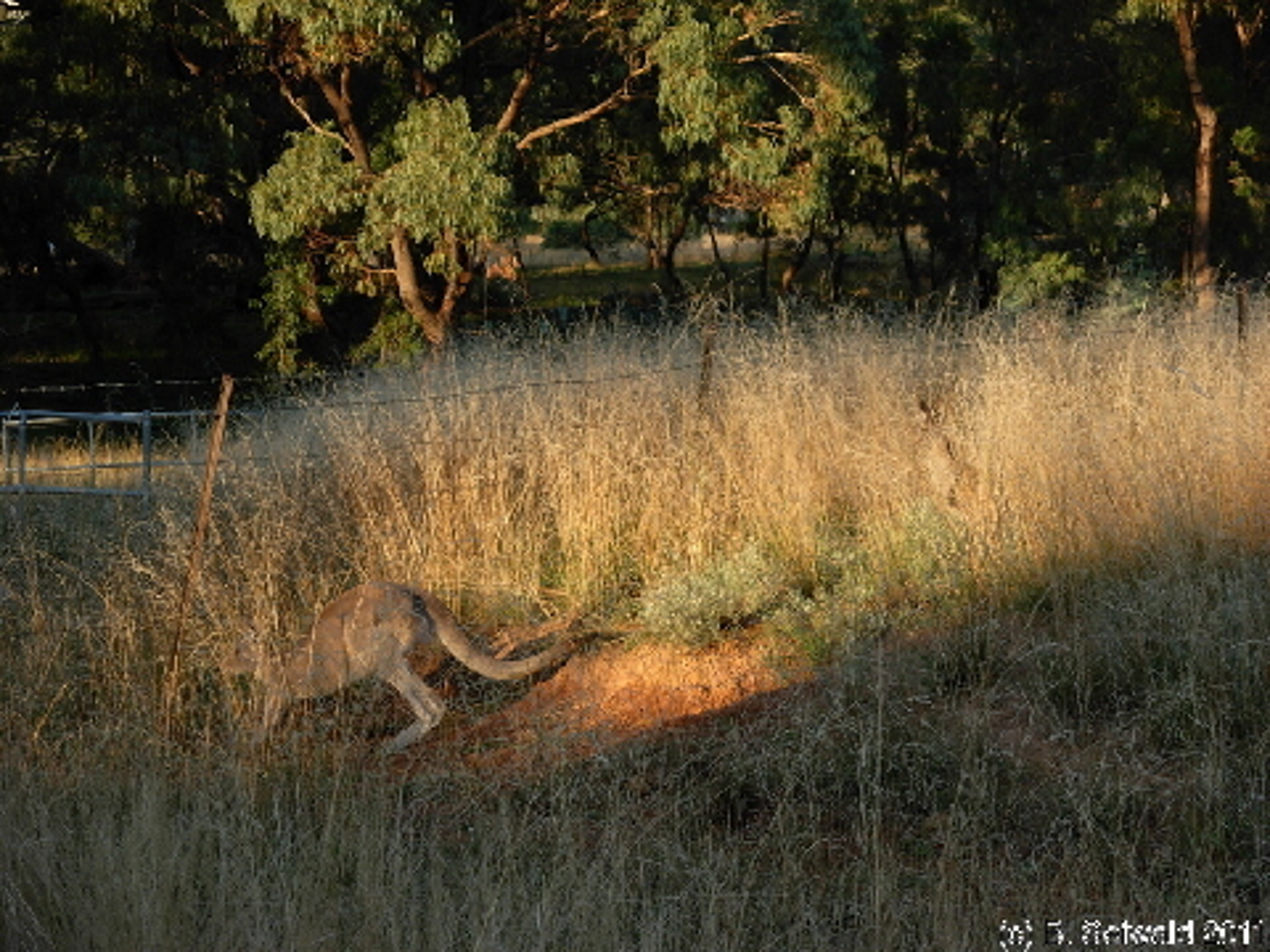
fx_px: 3816
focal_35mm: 104
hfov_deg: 18.9
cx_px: 635
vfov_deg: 14.2
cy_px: 476
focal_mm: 17.2
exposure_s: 1/176
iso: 79
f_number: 4
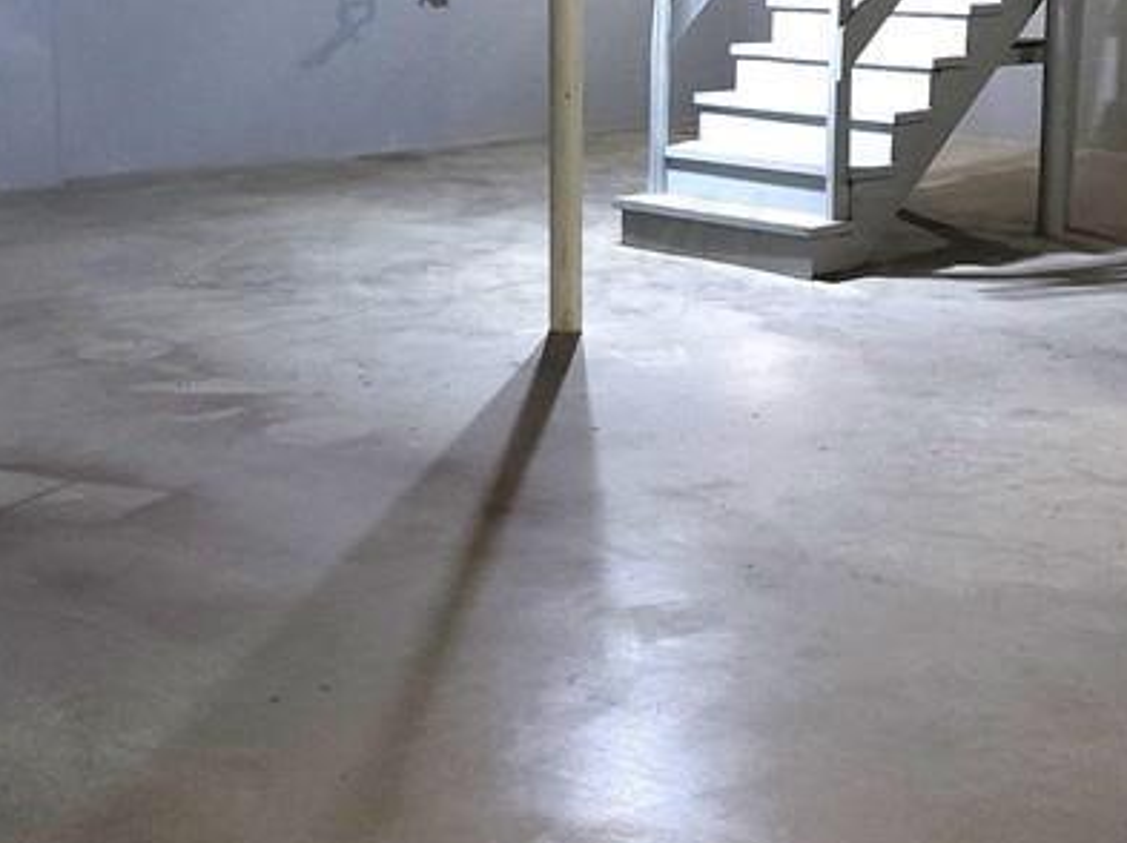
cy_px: 244
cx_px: 611
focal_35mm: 60
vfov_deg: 24.2
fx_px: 1952
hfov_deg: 32.2
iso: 125
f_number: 1.8
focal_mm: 6.4
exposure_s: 1/17
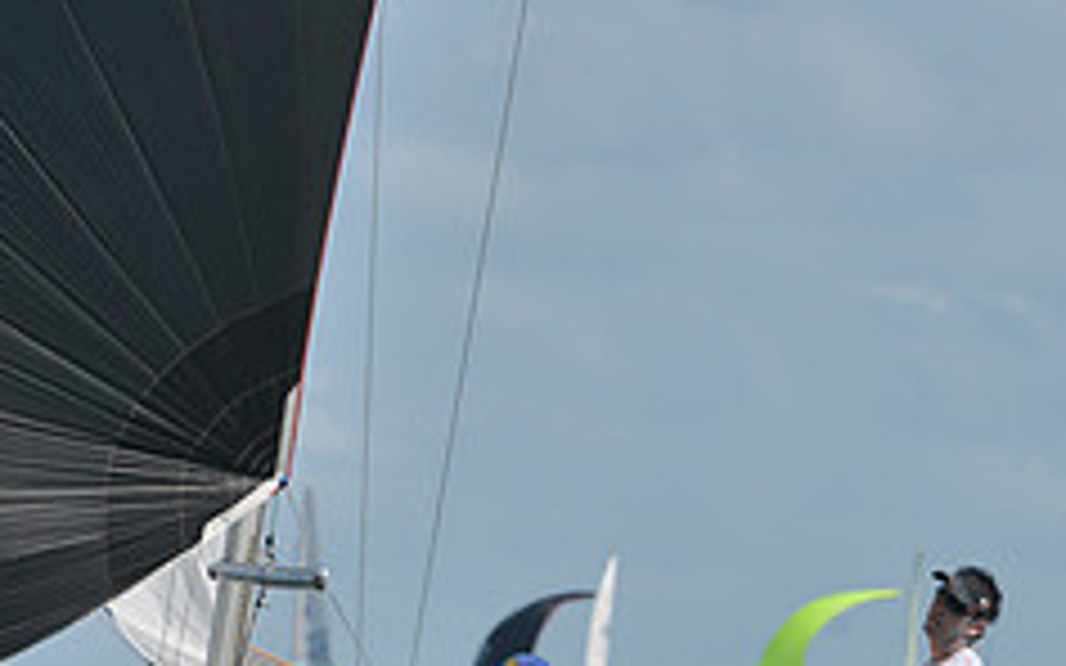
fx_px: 19605
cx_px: 279
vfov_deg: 1.9
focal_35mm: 675
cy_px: 731
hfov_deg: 3.1
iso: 280
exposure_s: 1/1250
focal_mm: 270
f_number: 8
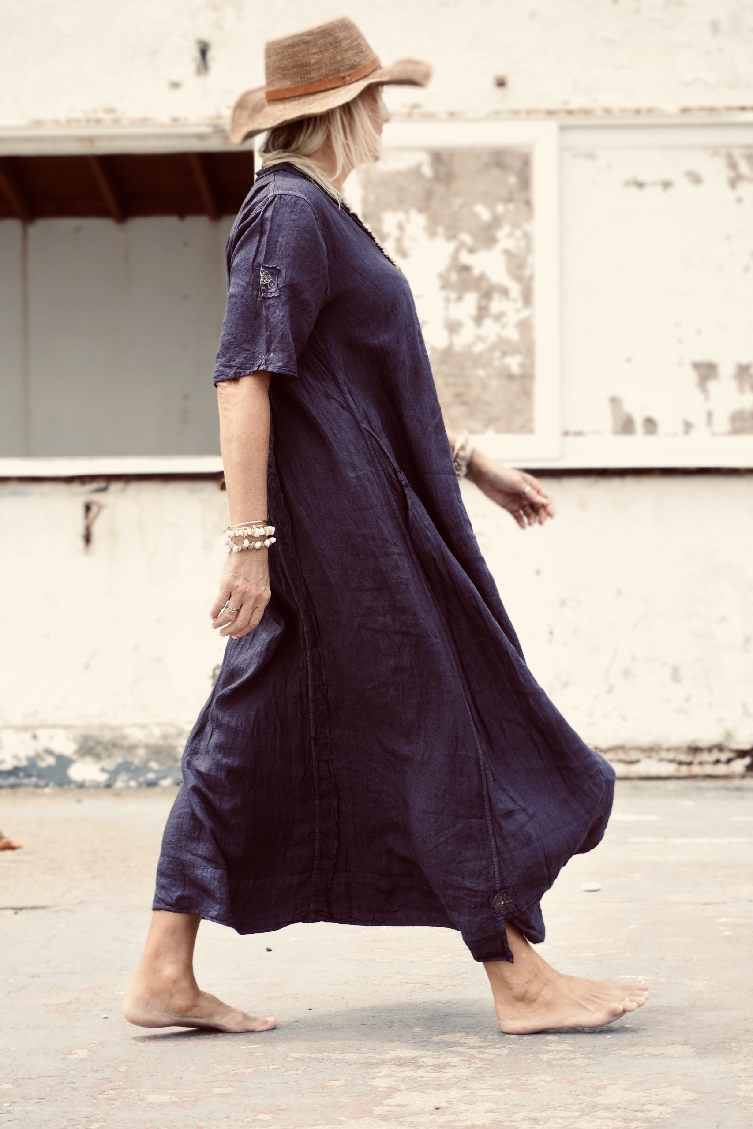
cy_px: 564
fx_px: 2353
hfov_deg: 18.2
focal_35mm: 75
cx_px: 376
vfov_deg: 27.0
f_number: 5.6
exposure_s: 1/400
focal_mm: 50
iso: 100
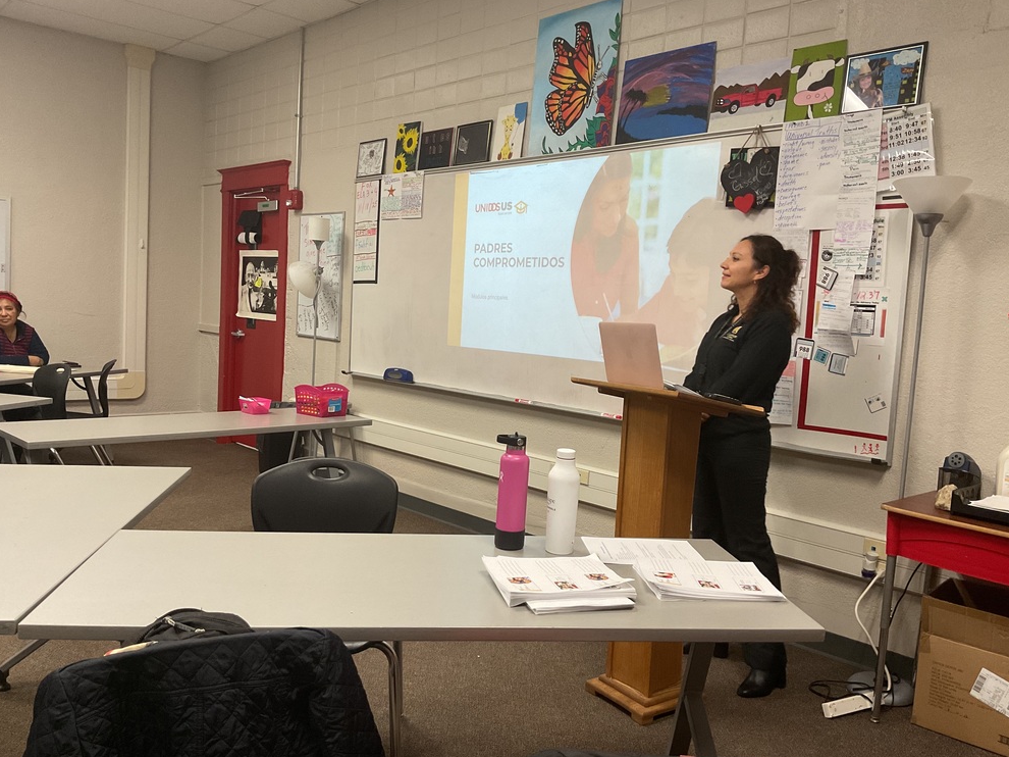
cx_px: 494
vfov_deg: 46.8
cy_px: 378
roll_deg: -2.4
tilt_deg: -5.4
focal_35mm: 30
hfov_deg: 60.0
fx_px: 874
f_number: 1.8
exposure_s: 1/60
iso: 100
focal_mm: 3
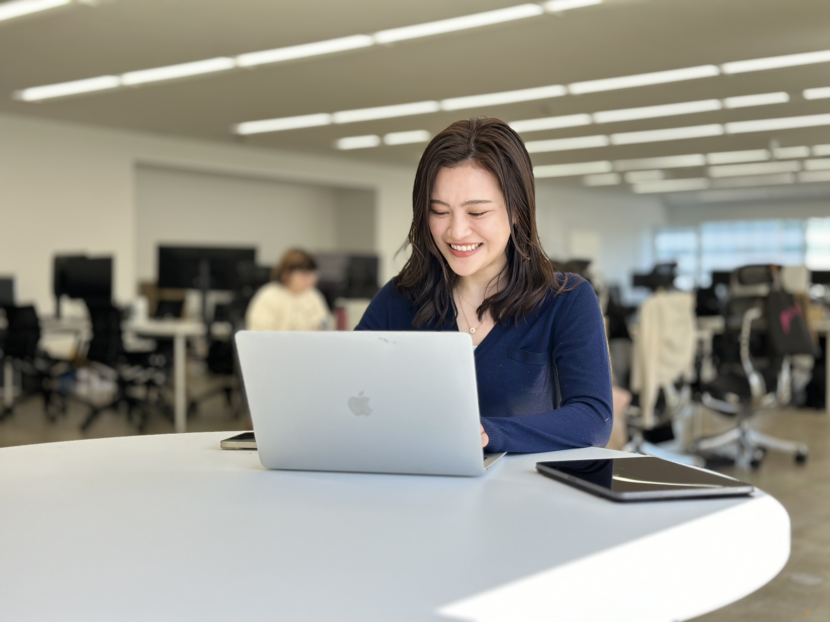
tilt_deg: -1.4
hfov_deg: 39.7
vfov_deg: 30.3
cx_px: 415
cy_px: 311
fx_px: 1151
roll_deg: +0.0
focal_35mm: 48
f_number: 1.78
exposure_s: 1/519
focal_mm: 6.86
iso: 80
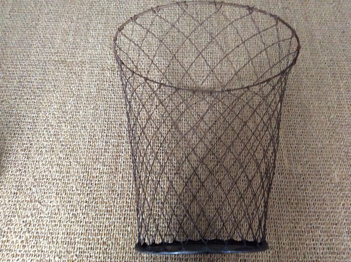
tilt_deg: -64.8
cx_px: 176
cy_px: 131
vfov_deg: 44.1
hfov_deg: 56.9
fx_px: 324
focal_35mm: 32
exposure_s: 1/20
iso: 320
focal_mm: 3.3
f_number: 2.4
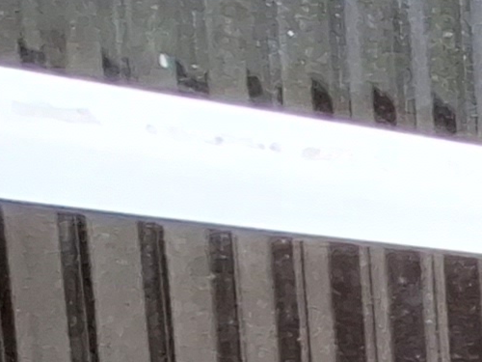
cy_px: 667
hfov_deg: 11.1
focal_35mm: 104
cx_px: 1469
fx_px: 1448
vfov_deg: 12.8
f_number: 2.2
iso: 40
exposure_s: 1/3215
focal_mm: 1.74
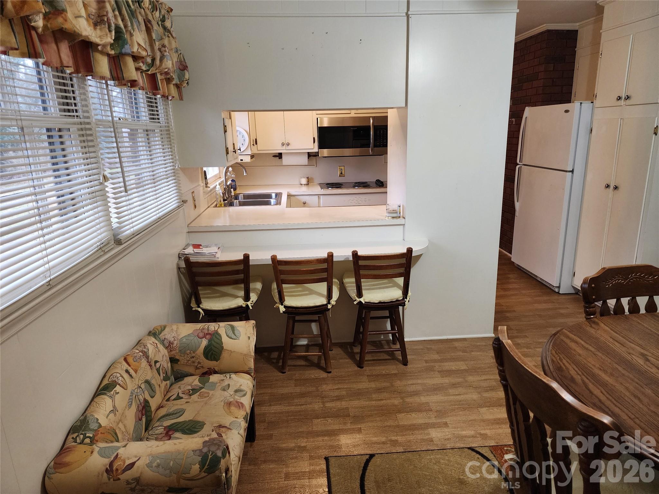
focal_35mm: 23
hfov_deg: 73.9
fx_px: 438
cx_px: 330
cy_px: 247
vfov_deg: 58.9
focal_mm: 6.4
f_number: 1.8
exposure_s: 1/120
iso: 500
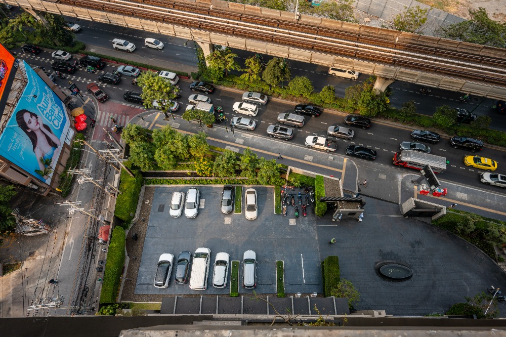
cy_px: 168
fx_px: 260
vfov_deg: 65.9
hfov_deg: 88.5
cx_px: 253
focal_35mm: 18
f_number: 7.1
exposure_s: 1/125
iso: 100
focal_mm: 18.5
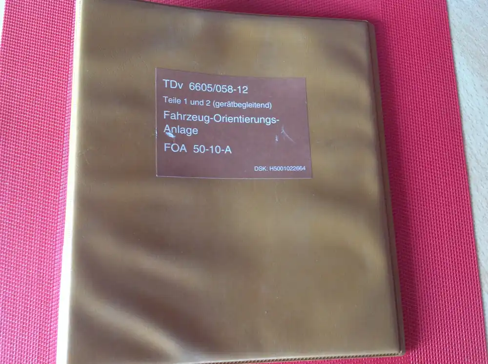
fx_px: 492
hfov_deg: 52.7
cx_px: 244
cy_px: 182
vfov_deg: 40.6
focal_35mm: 35
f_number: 2.4
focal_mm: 4.28
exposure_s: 1/15
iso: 250
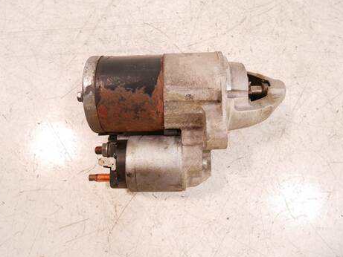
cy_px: 132
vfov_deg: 54.9
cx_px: 167
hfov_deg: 69.4
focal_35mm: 25
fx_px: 248
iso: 1250
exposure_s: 1/125
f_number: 3.5
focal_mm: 12
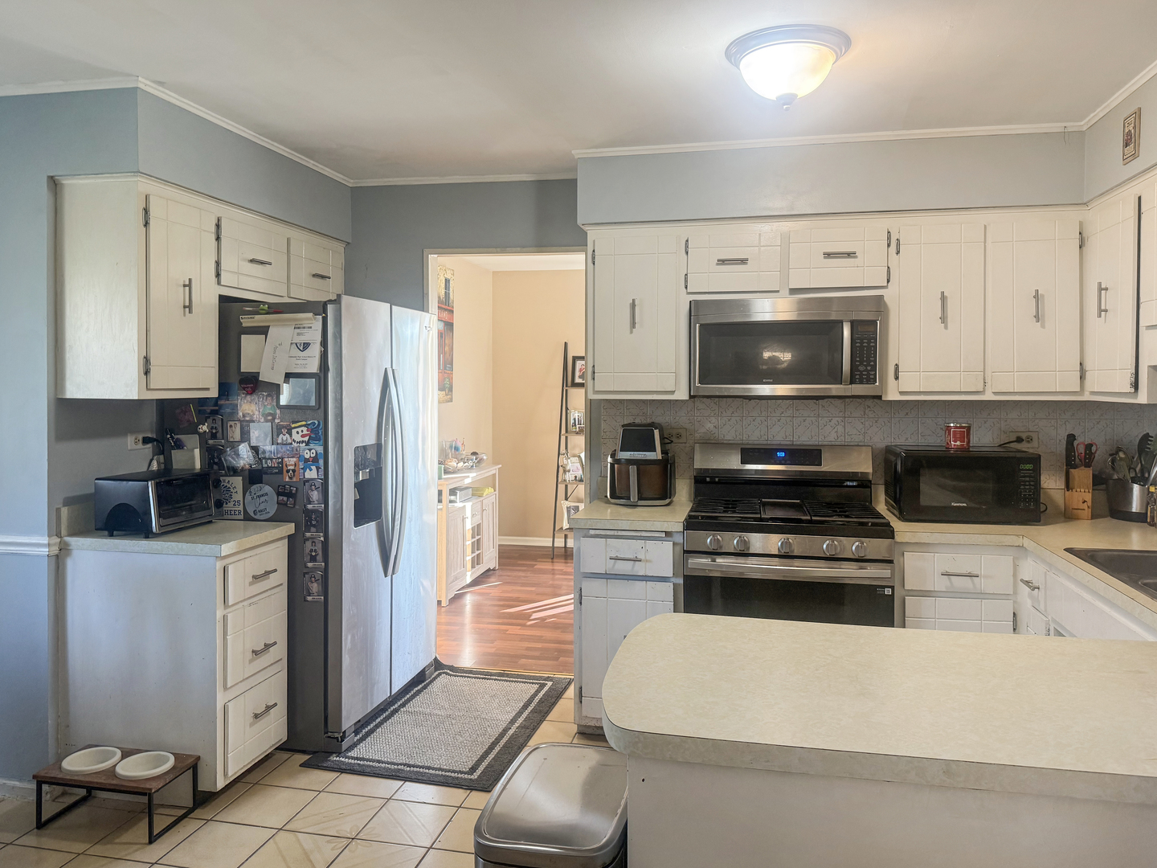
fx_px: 802
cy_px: 434
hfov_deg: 71.6
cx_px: 578
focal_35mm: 24
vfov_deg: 56.8
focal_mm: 6.76
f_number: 1.78
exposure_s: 1/120
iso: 200
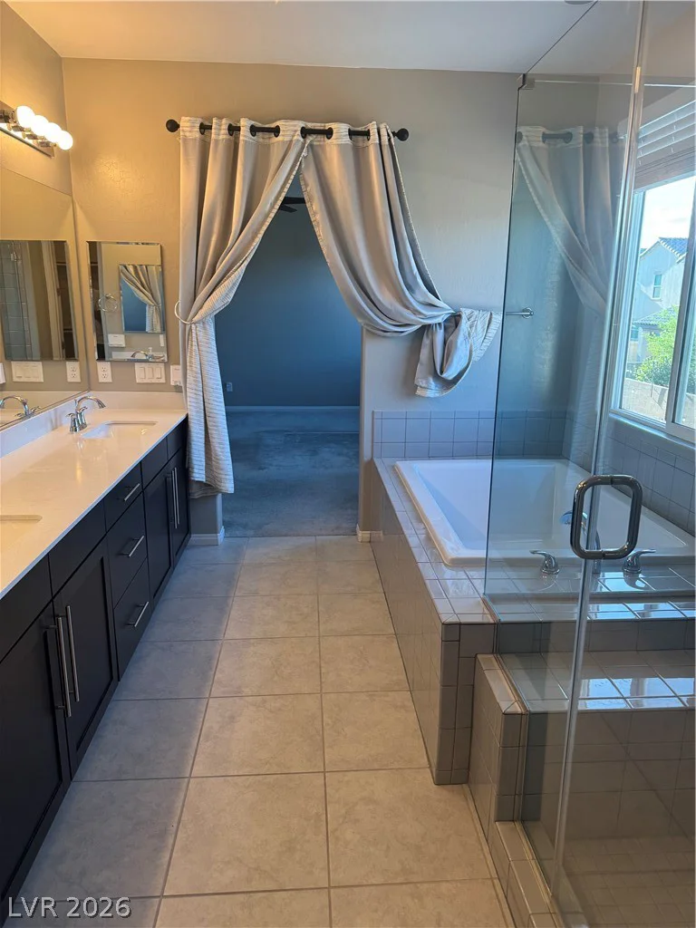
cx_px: 348
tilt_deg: -15.4
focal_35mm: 24
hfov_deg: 56.8
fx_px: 643
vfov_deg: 71.6
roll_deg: +0.2
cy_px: 464
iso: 125
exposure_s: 1/120
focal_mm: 6.76
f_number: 1.78
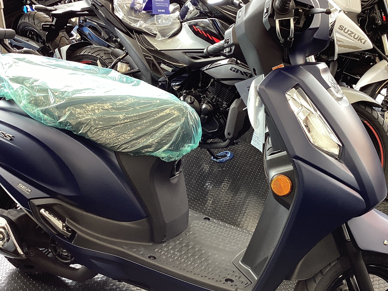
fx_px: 549
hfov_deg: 38.9
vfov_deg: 29.7
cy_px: 152
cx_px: 204
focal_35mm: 49
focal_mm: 3.3
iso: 50
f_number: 2.4
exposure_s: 1/60
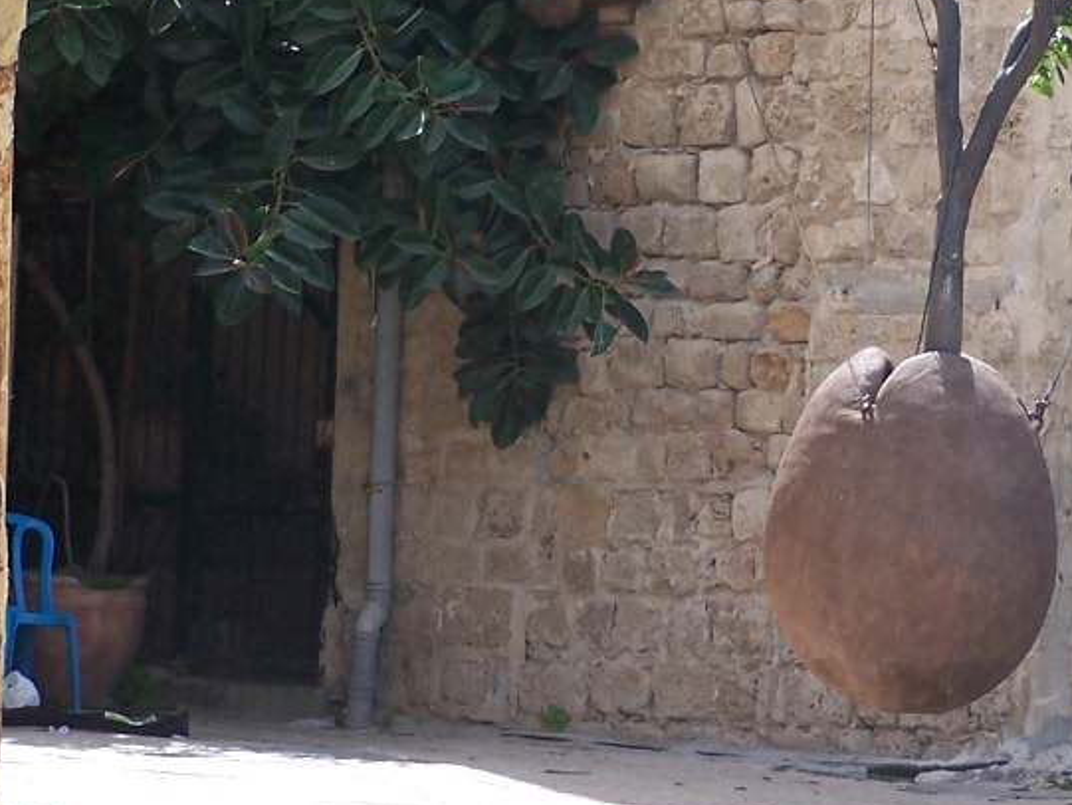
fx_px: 8797
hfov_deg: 7.0
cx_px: 1048
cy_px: 44
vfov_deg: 5.2
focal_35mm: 284
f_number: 3.2
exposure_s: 1/500
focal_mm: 21.2
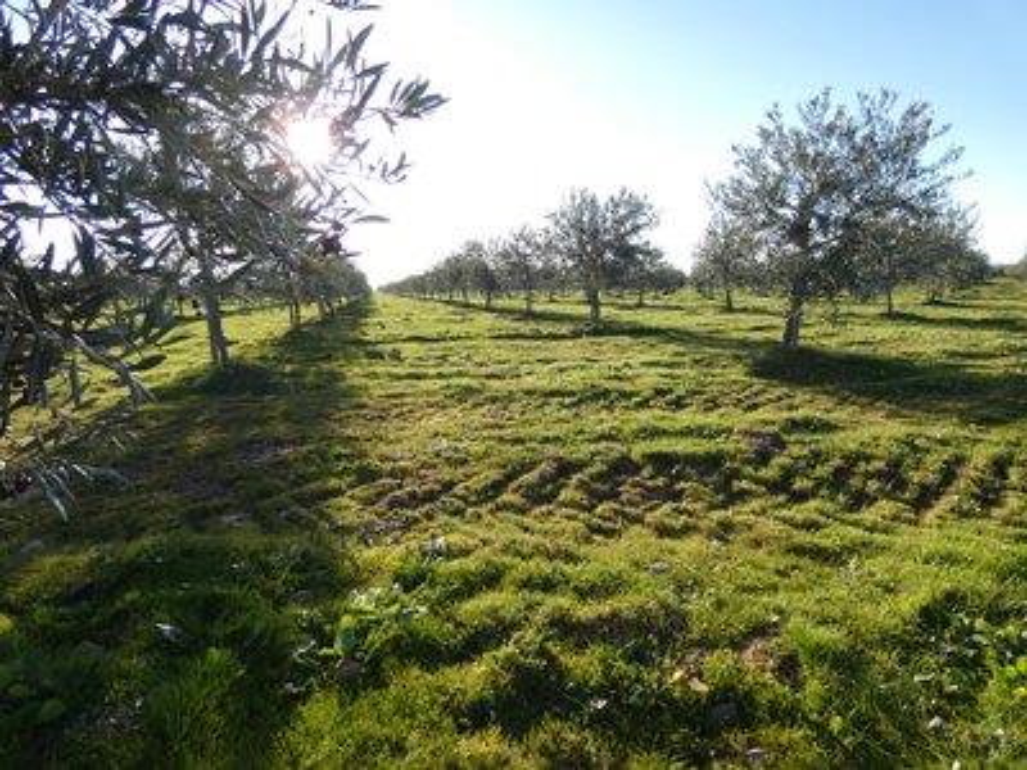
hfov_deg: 81.7
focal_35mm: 20
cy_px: 385
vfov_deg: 66.0
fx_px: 593
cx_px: 514
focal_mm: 3.6
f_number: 2.8
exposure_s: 1/640
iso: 80
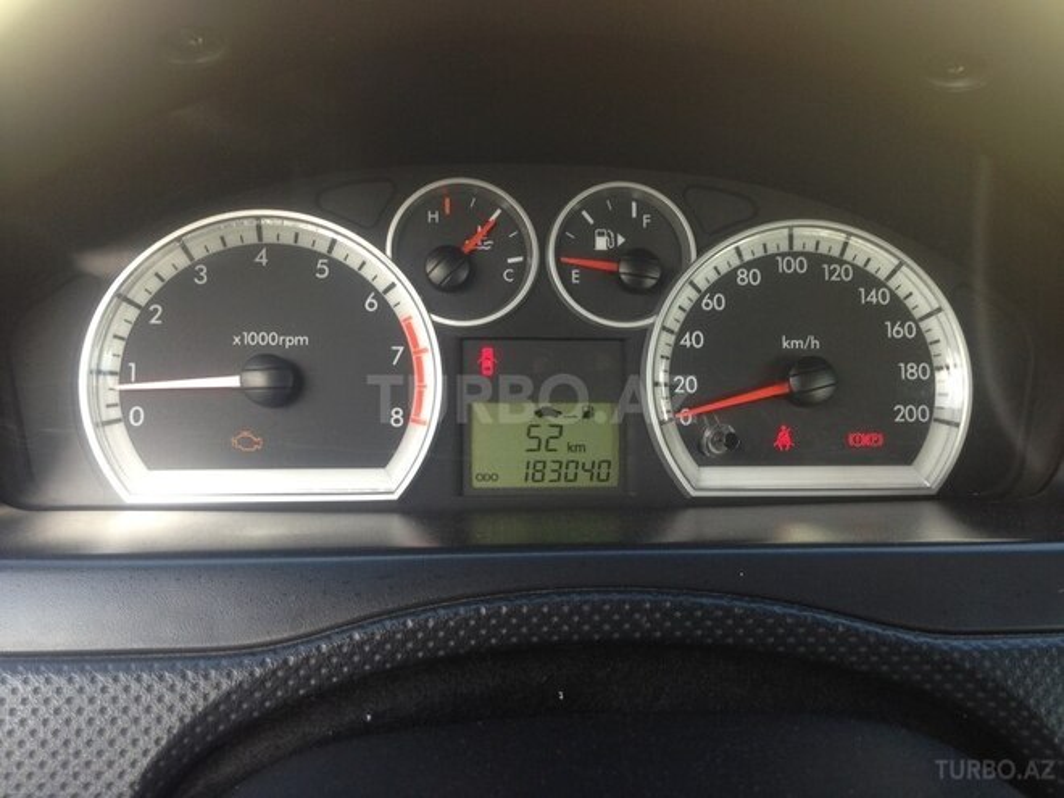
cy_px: 399
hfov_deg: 55.4
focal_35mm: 33
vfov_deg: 42.9
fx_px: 1014
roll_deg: -6.1
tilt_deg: -21.3
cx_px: 532
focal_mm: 4.12
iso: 50
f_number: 2.4
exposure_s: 1/60
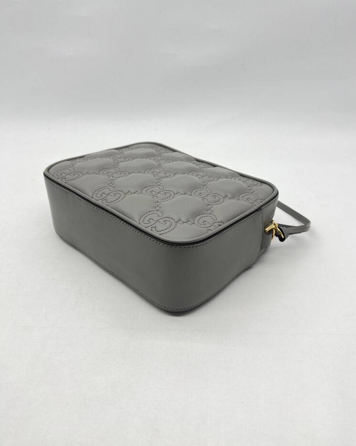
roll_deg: +0.0
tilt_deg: -32.9
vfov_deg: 62.2
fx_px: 369
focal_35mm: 28
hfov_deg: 51.5
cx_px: 183
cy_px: 214
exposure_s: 1/144
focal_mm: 5.7
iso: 32
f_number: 1.5
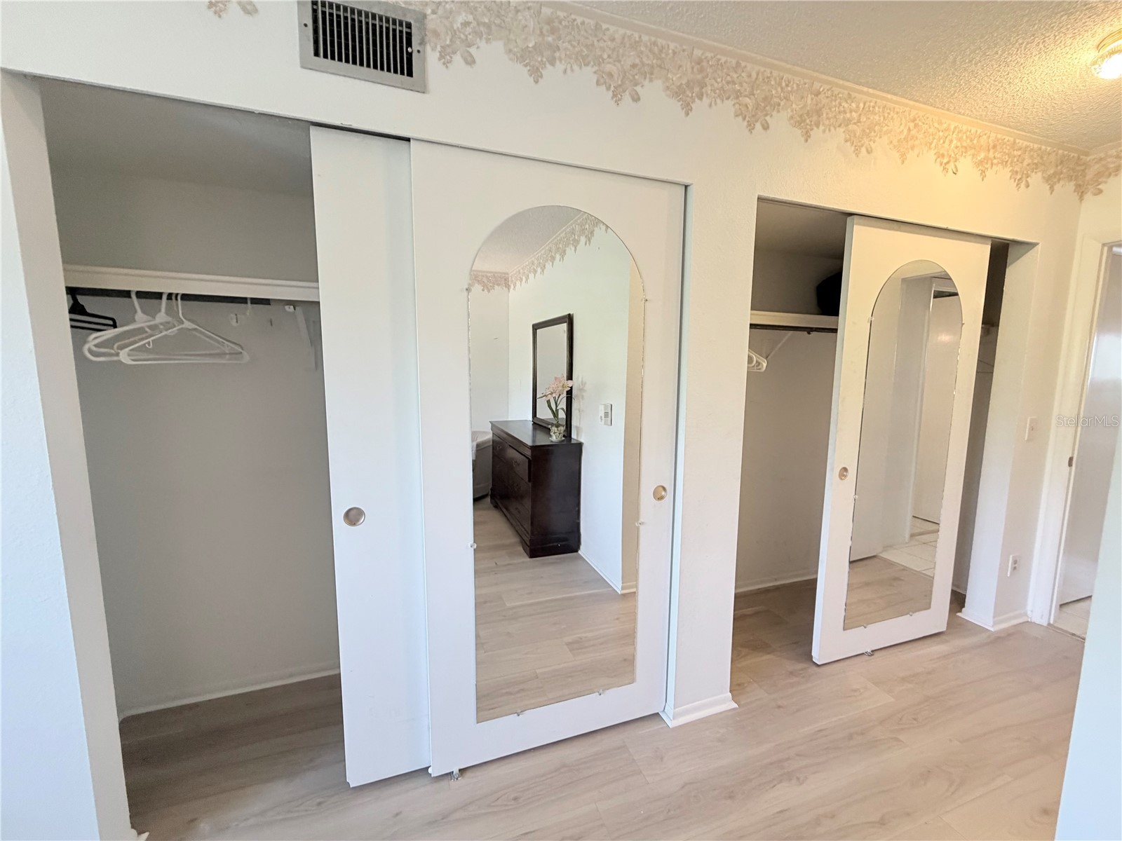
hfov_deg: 102.1
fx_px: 454
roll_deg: -0.3
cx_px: 561
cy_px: 420
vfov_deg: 85.7
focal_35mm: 14
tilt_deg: -5.3
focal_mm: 2.22
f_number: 2.2
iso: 320
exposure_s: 1/60
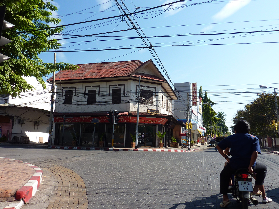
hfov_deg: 69.4
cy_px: 104
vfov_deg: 54.9
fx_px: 201
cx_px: 140
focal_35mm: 25
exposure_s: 1/500
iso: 80
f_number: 4
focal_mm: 4.1
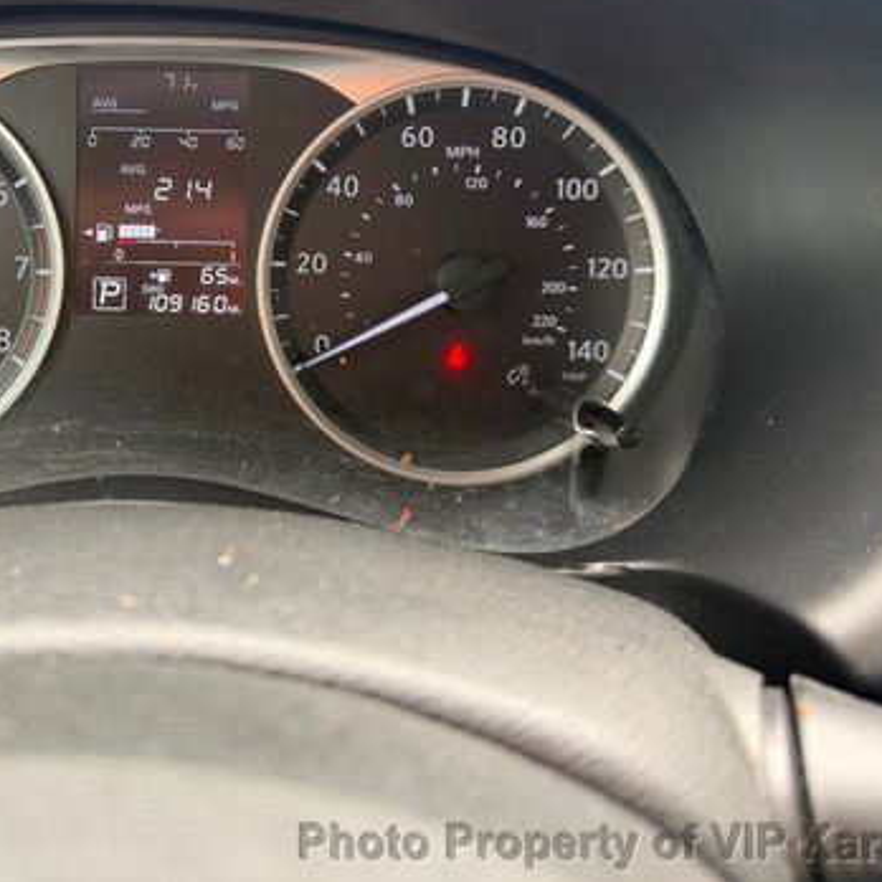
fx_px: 1124
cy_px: 289
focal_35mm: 39
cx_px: 177
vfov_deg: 42.2
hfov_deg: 41.0
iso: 200
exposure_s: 1/102
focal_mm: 6.76
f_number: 1.78
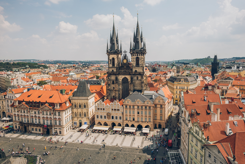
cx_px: 122
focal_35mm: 24
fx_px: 163
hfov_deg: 73.7
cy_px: 82
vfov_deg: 53.2
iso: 160
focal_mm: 24
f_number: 4
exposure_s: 1/3200
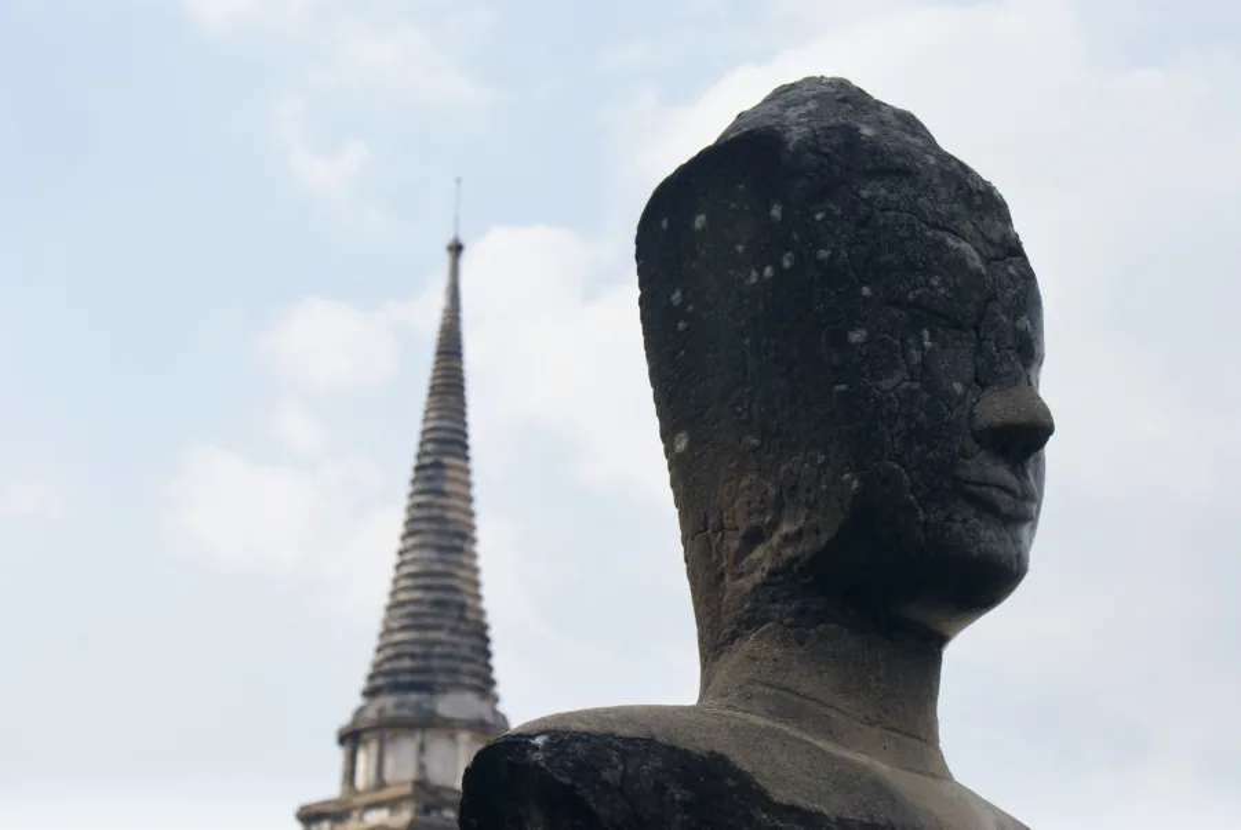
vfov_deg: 16.6
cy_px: 415
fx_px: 2847
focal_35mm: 82
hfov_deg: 24.6
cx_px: 620
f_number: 9
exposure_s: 1/250
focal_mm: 55
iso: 100
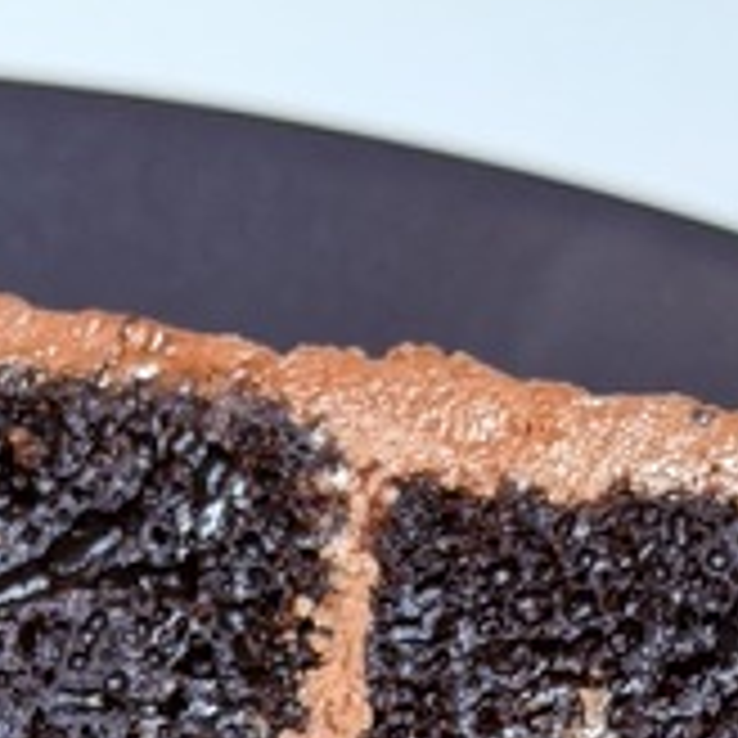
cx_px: -230
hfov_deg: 6.6
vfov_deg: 6.4
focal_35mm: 265
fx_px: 6392
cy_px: 1386
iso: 100
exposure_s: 1/60
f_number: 1.78
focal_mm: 6.76
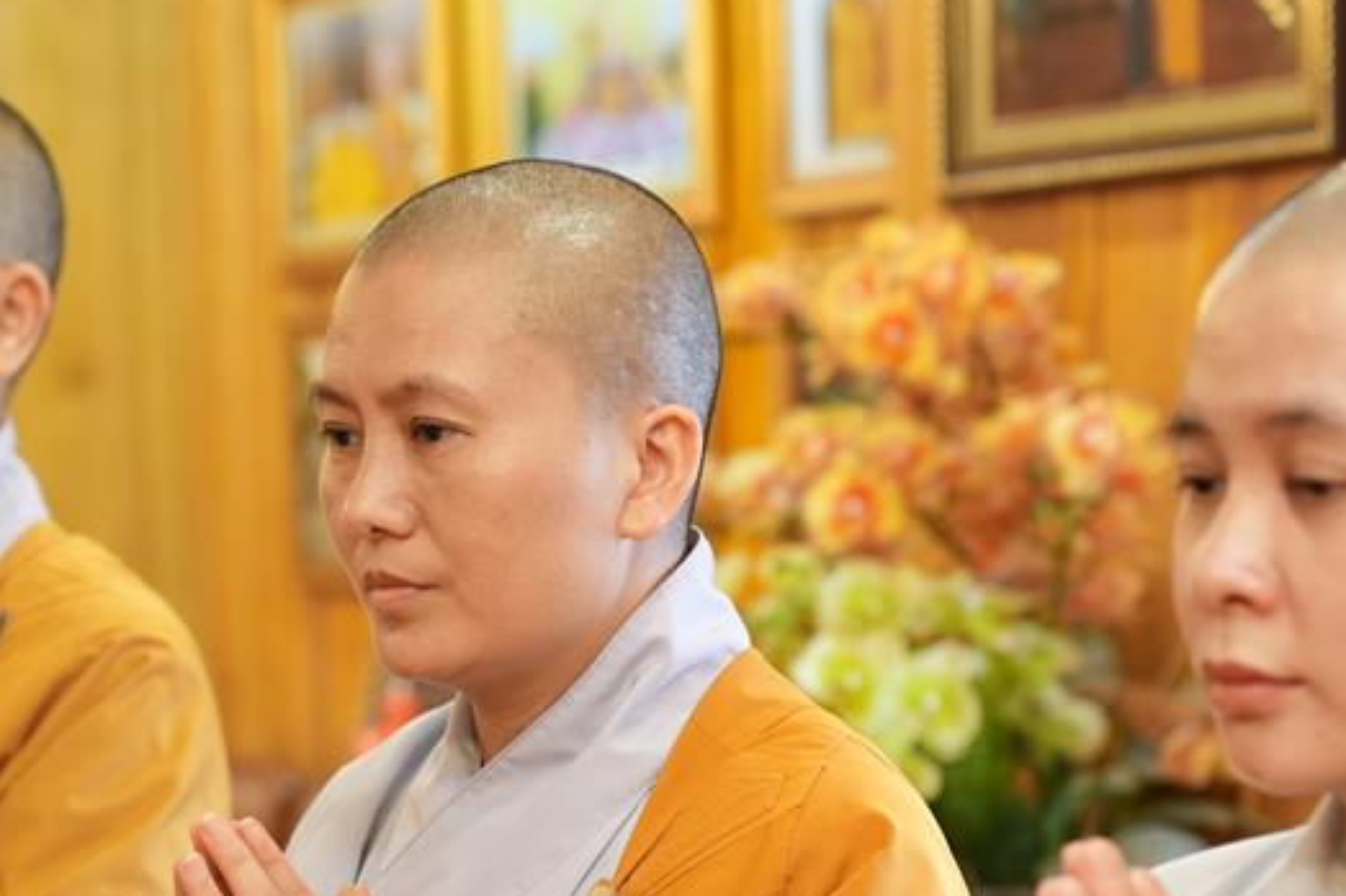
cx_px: 512
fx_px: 4633
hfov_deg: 16.5
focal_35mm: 124
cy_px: 788
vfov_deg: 11.0
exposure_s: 1/60
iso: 1600
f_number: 2.8
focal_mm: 54
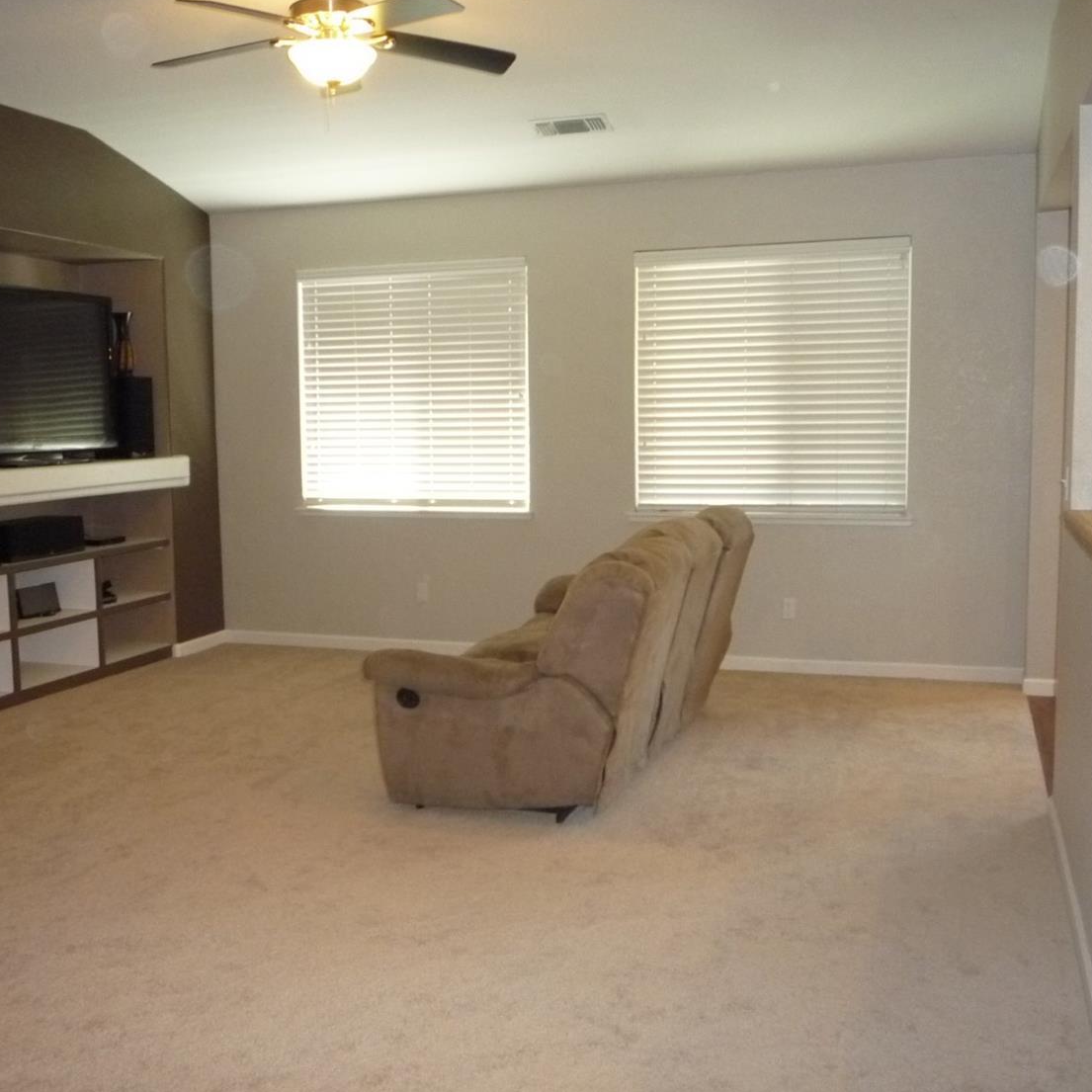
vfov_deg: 46.0
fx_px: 1285
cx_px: 488
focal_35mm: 36
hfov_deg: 46.0
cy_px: 545
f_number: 3.3
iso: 400
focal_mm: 5.2
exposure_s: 1/30
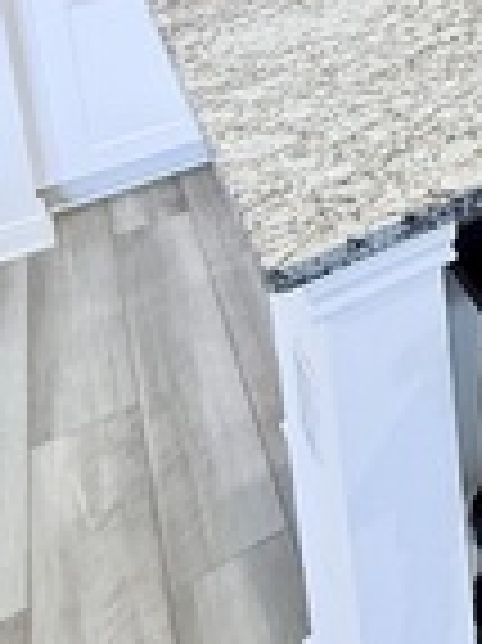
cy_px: -180
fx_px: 911
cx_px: 737
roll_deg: +2.2
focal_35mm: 49
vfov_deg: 31.0
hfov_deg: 23.3
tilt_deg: -8.1
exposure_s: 1/60
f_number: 2.2
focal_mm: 2.22
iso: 320
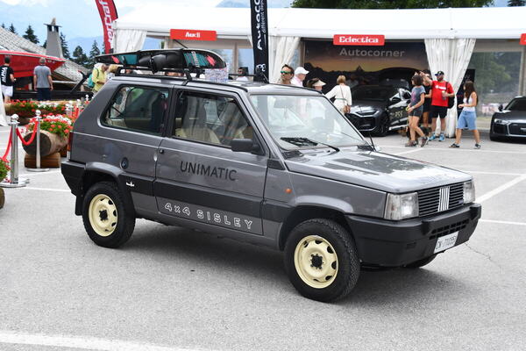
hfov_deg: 41.1
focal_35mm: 48
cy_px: 176
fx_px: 701
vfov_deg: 28.1
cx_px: 263
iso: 125
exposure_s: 1/250
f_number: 8
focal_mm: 32
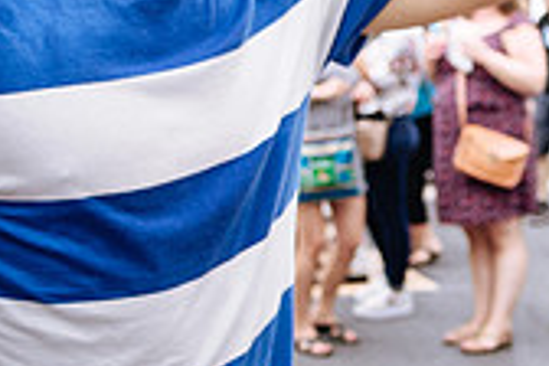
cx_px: 546
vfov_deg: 14.7
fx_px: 1418
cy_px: 234
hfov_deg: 21.2
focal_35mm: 93
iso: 100
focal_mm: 18
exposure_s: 1/250
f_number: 2.8
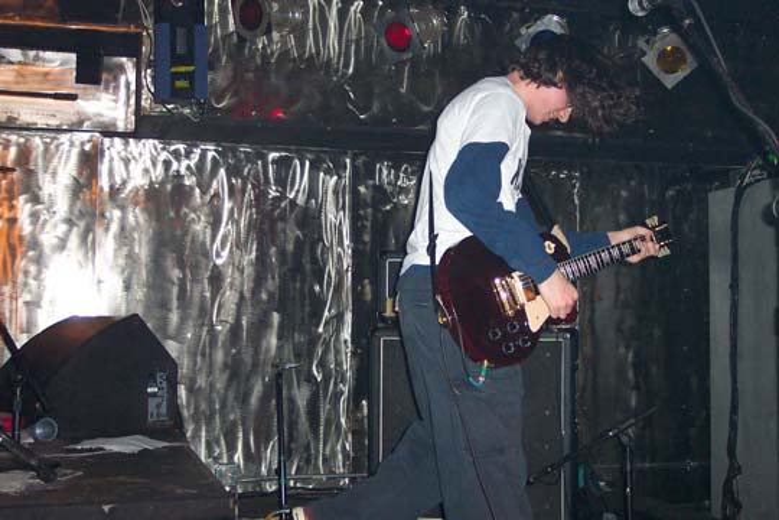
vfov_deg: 26.5
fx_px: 1103
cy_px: 260
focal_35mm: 51
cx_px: 390
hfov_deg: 38.9
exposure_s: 1/45
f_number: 3.4
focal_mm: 10.7
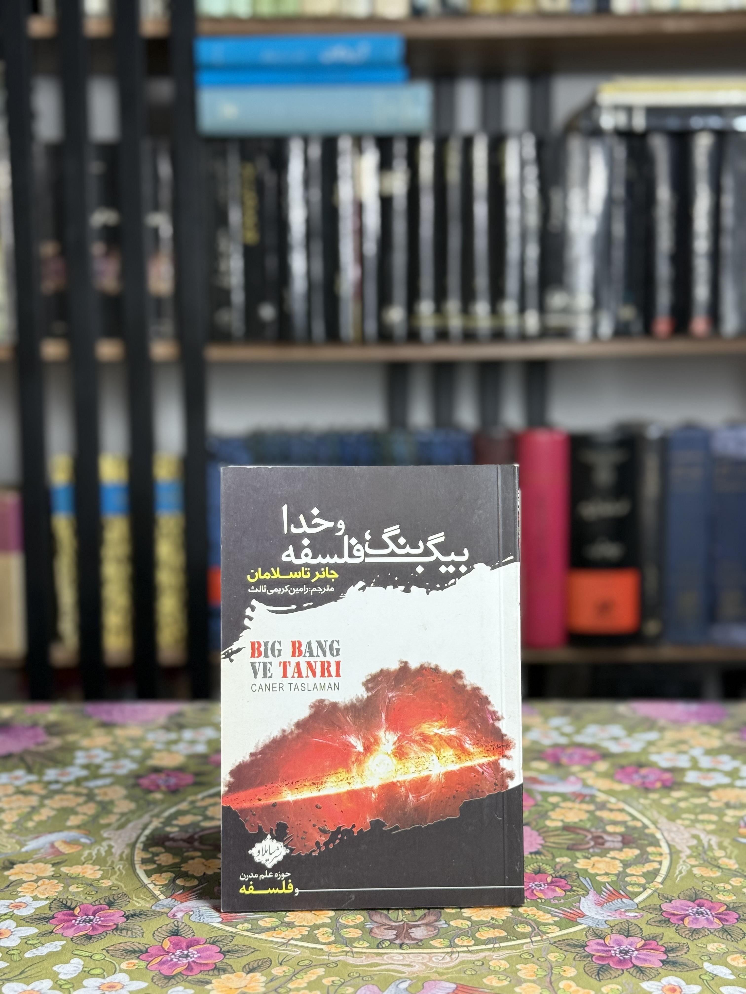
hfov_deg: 30.3
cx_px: 373
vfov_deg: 39.7
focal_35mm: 48
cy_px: 497
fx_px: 1379
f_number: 1.78
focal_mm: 6.76
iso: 125
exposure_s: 1/100
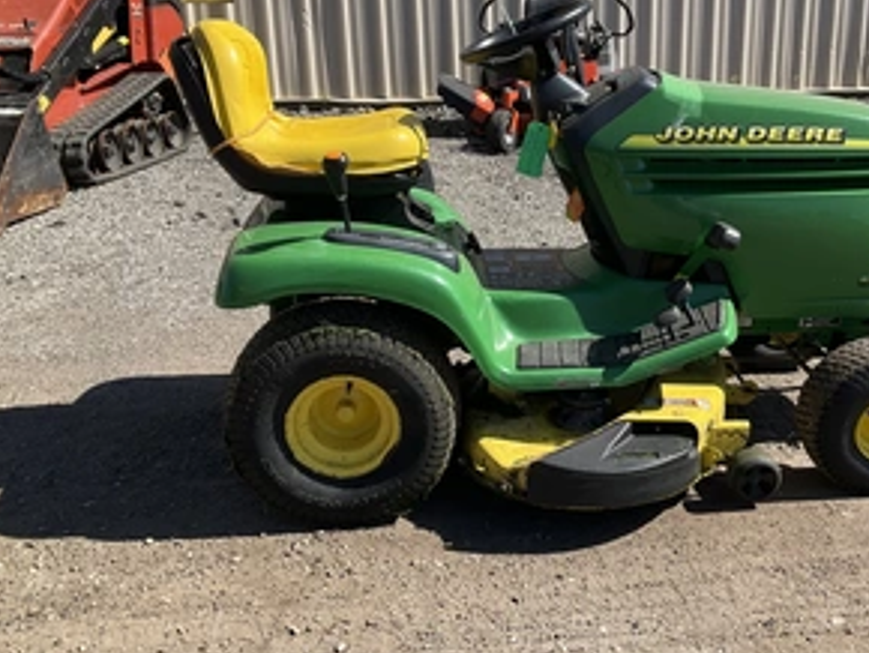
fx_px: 1005
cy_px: 326
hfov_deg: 46.2
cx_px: 566
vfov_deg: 36.0
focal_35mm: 40
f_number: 1.8
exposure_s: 1/1250
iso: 25
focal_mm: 3
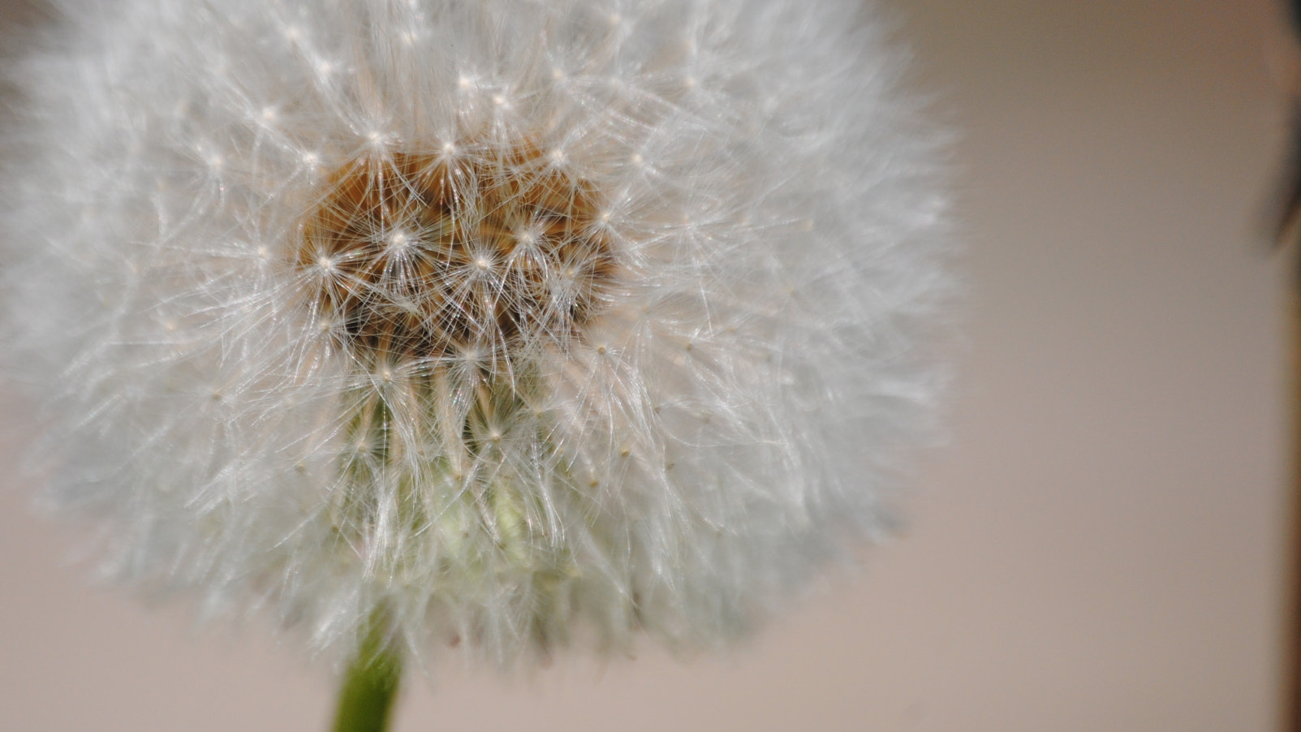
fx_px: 13869
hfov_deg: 5.4
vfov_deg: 3.0
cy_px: 238
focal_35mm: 402
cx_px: 480
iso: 200
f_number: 5.6
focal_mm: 200
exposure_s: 1/1250
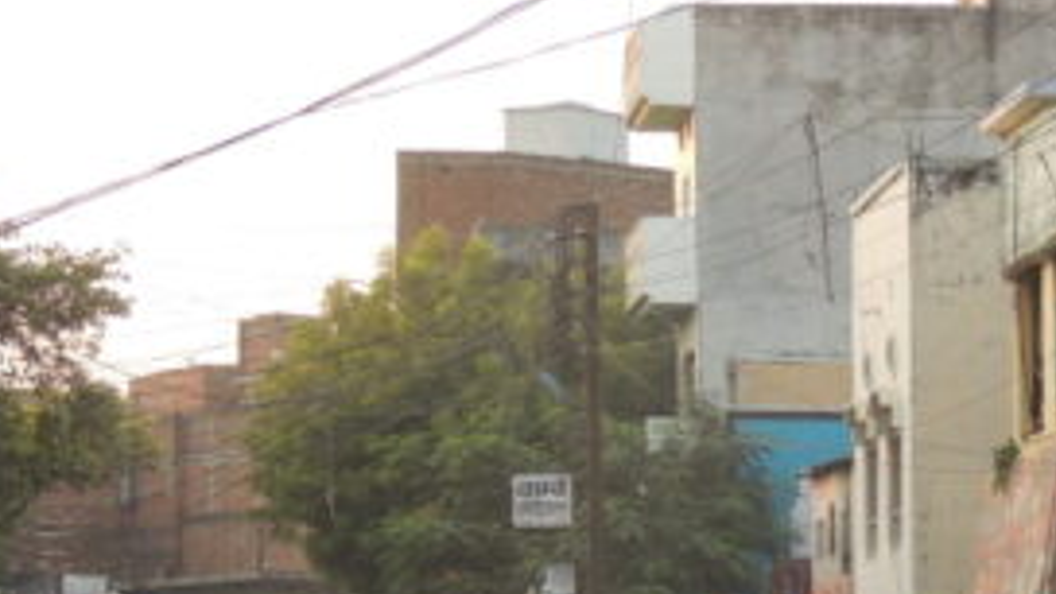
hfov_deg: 16.8
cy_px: 559
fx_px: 3584
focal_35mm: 128
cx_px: 524
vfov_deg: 9.4
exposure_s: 1/80
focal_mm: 8.9
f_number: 3.6
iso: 100
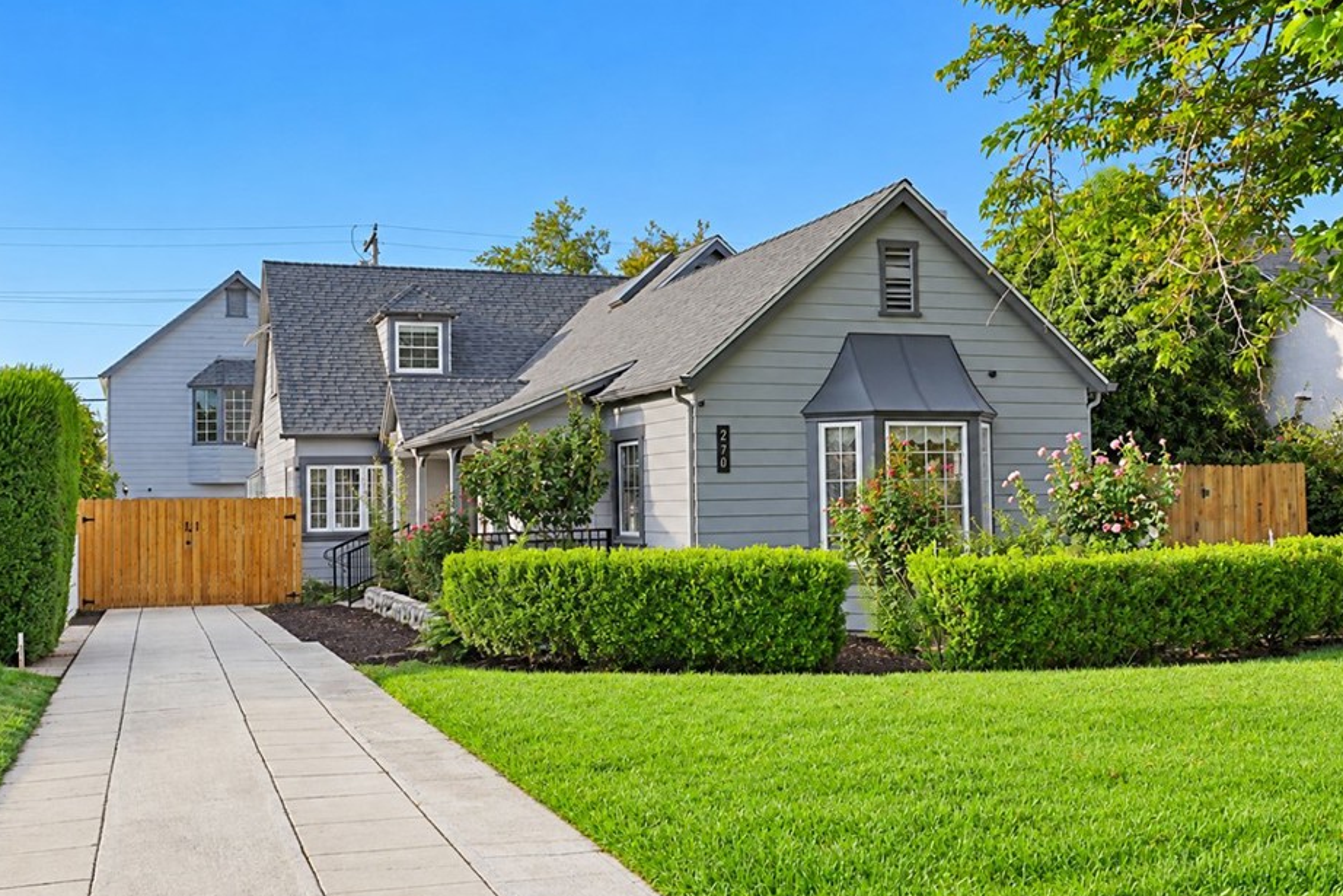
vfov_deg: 33.4
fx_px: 1492
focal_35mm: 40
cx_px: 670
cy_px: 460
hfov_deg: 48.5
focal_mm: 24
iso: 125
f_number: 3.5
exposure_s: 1/800
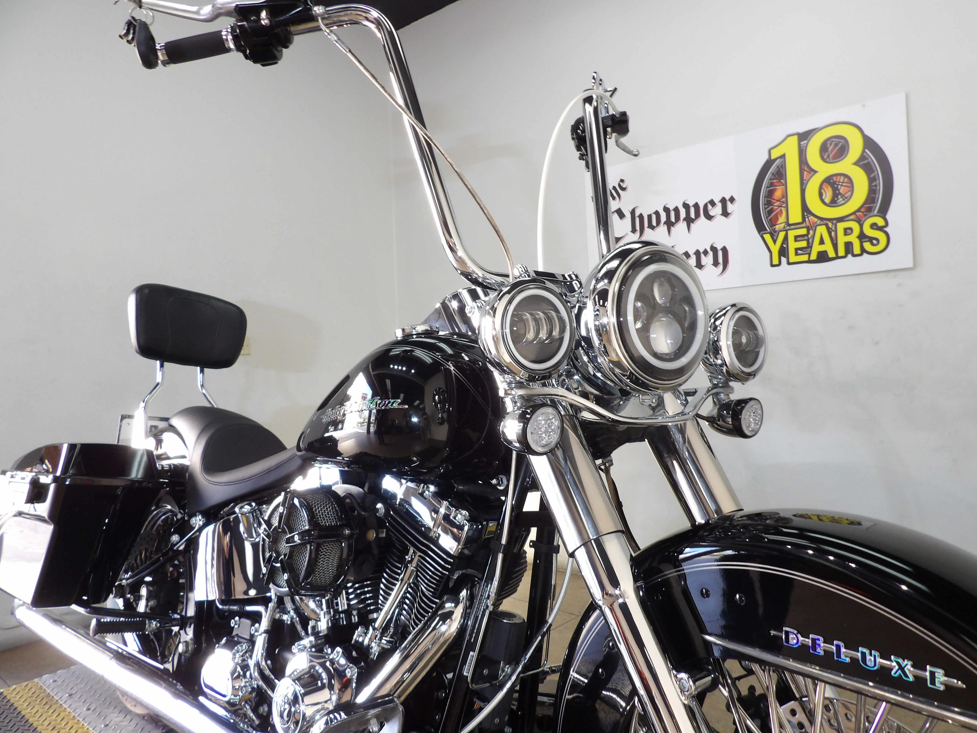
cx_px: 488
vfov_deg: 56.8
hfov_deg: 71.6
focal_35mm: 24
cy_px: 366
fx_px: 677
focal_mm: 4.3
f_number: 3.2
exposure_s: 1/33
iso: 158
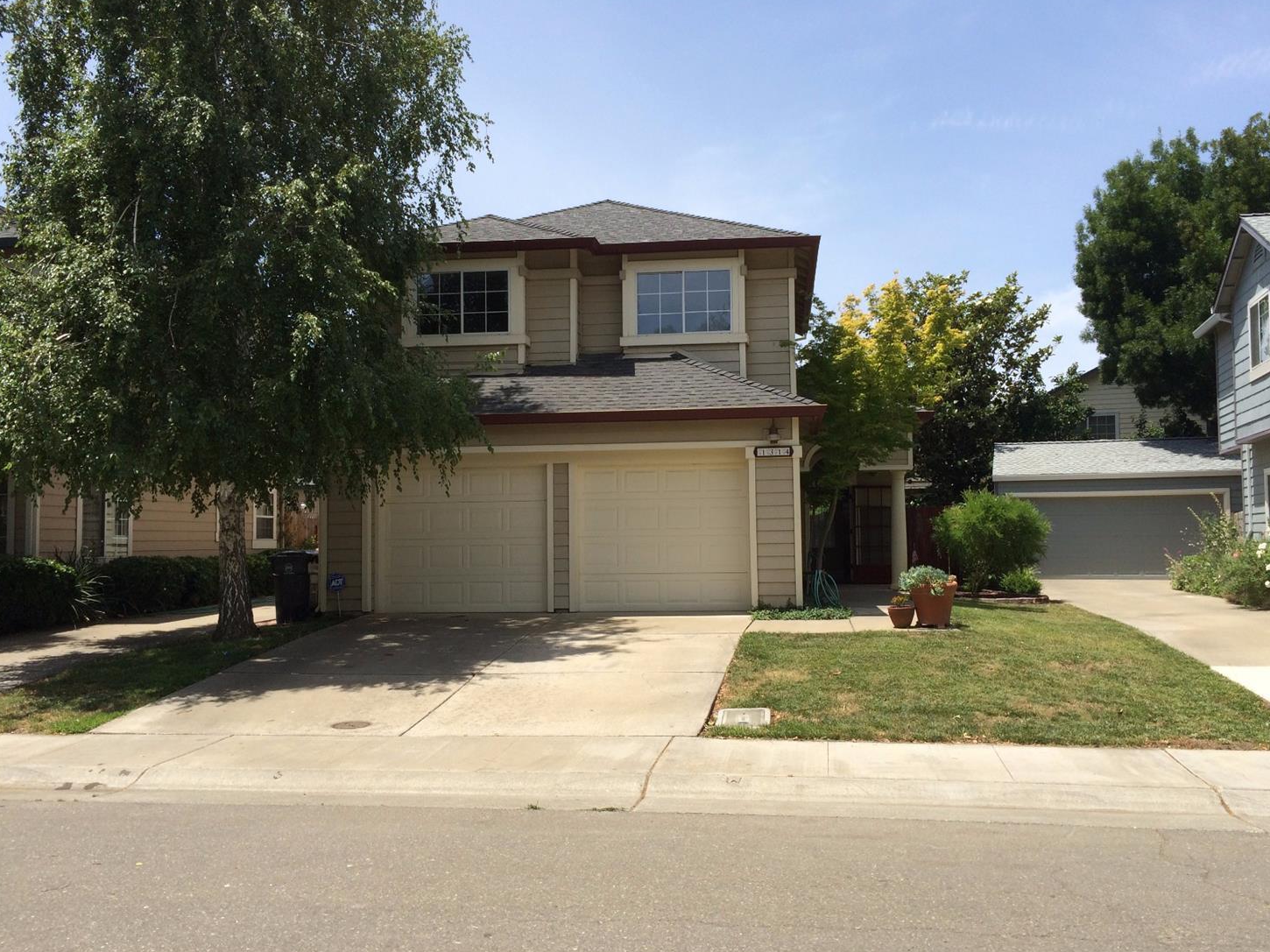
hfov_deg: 60.0
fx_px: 1100
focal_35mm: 30
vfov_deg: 46.8
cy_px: 485
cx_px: 653
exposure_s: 1/1953
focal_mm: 4.15
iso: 32
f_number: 2.2
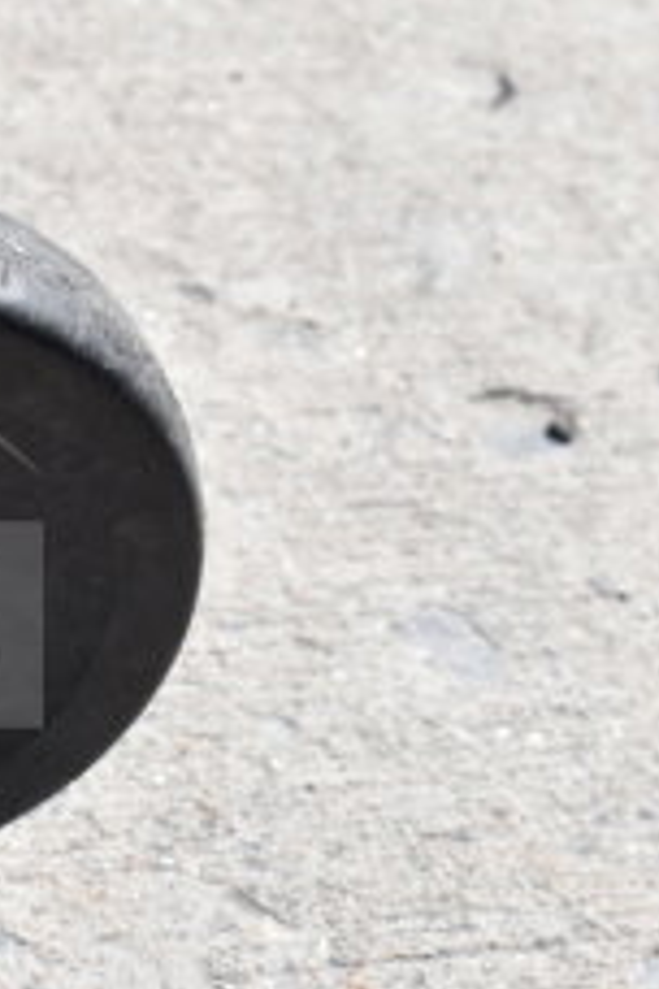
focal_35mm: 140
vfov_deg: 14.6
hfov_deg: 9.4
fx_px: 3853
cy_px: 384
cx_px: -447
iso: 200
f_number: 9
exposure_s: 1/320
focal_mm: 35
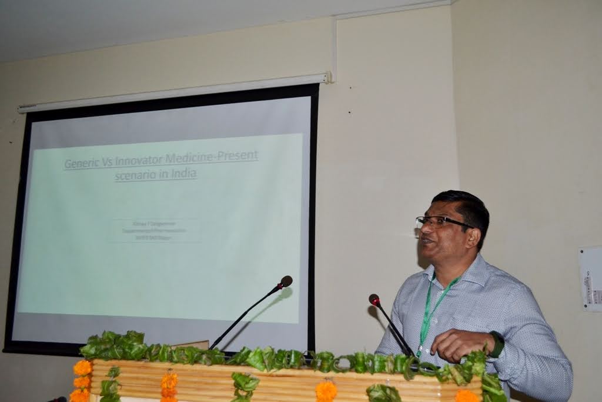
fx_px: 552
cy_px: 201
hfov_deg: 57.2
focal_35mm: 33
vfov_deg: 40.0
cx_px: 301
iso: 400
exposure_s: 1/60
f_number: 4
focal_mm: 22
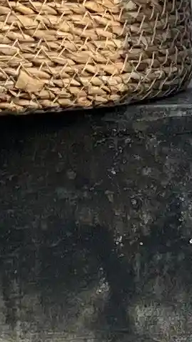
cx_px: 200
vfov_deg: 4.4
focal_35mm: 479
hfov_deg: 2.5
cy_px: -500
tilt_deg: +4.9
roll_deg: +1.9
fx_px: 4339
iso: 32
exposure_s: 1/657
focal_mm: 6
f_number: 2
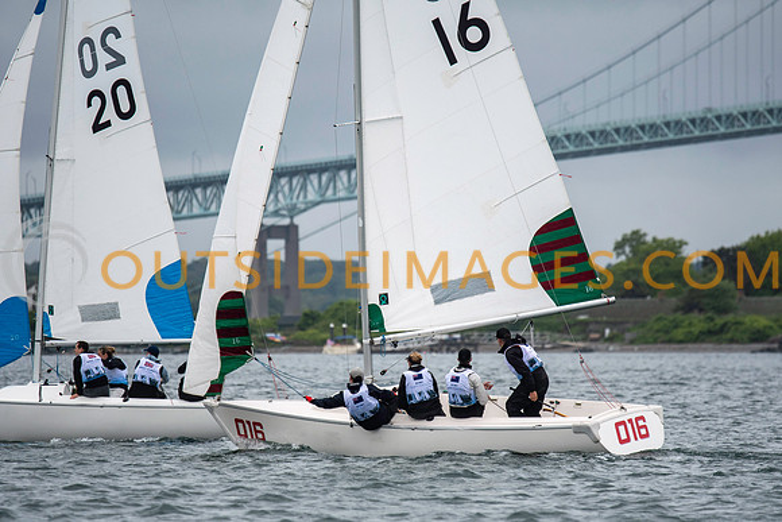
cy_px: 261
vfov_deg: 3.0
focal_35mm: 453
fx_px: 9833
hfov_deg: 4.6
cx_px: 391
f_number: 4
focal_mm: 300
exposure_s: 1/2500
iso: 250
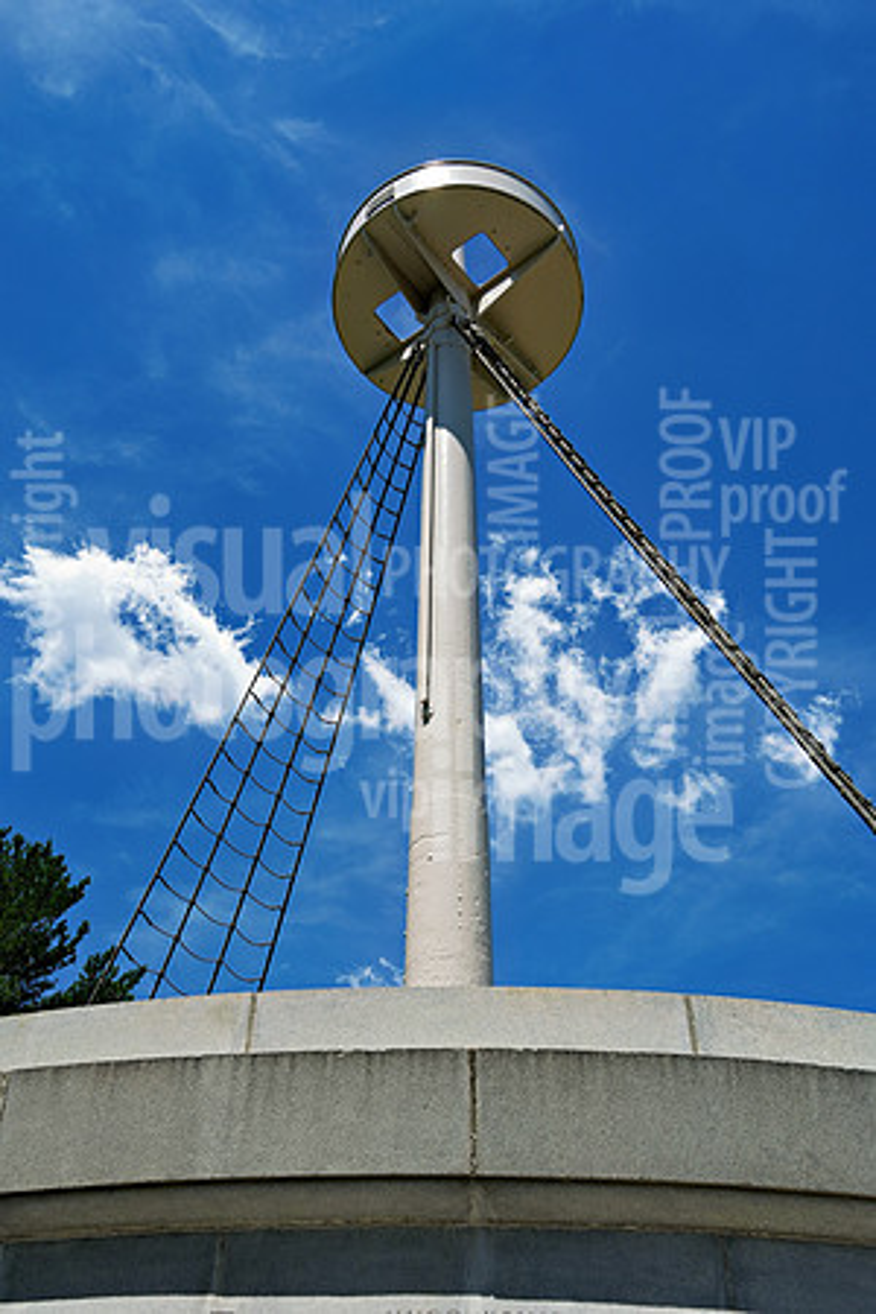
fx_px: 1150
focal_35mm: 32
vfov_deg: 59.5
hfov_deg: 41.7
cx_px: 438
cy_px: 657
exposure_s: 1/400
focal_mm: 21
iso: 200
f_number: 10
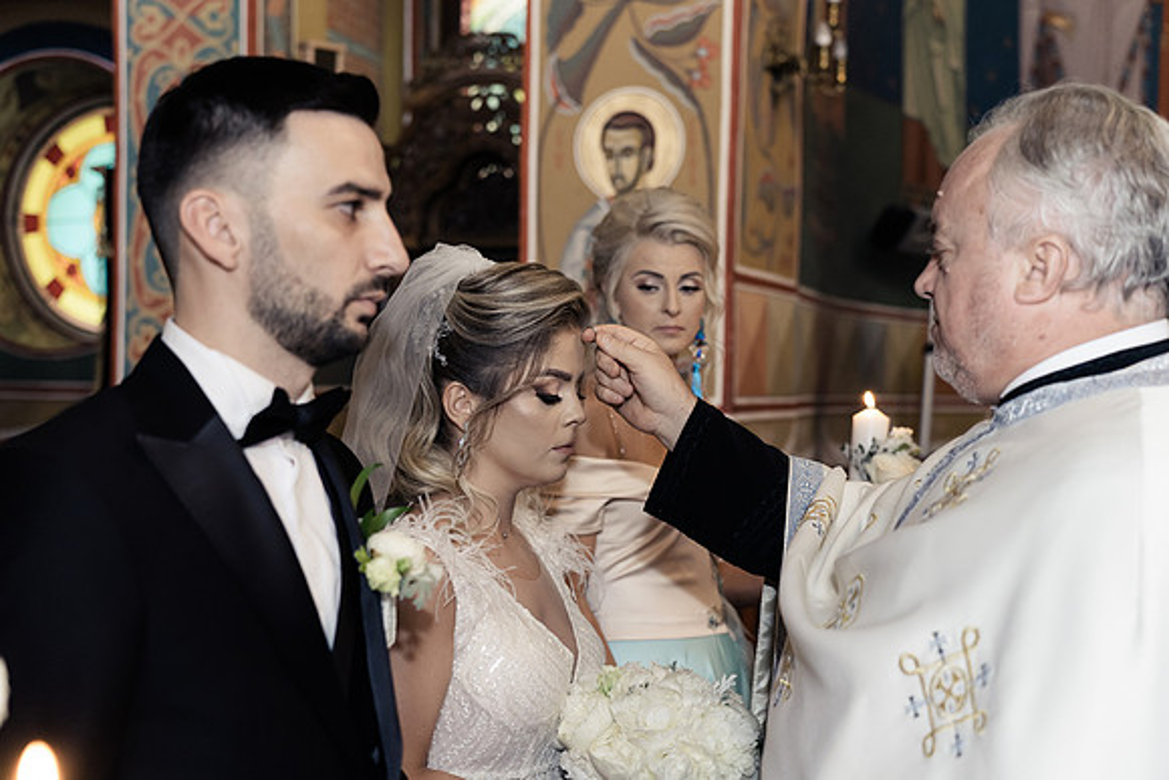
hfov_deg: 45.4
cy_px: 390
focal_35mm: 43
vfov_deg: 31.2
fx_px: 1397
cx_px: 584
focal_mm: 43
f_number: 2.8
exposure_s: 1/100
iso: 1250
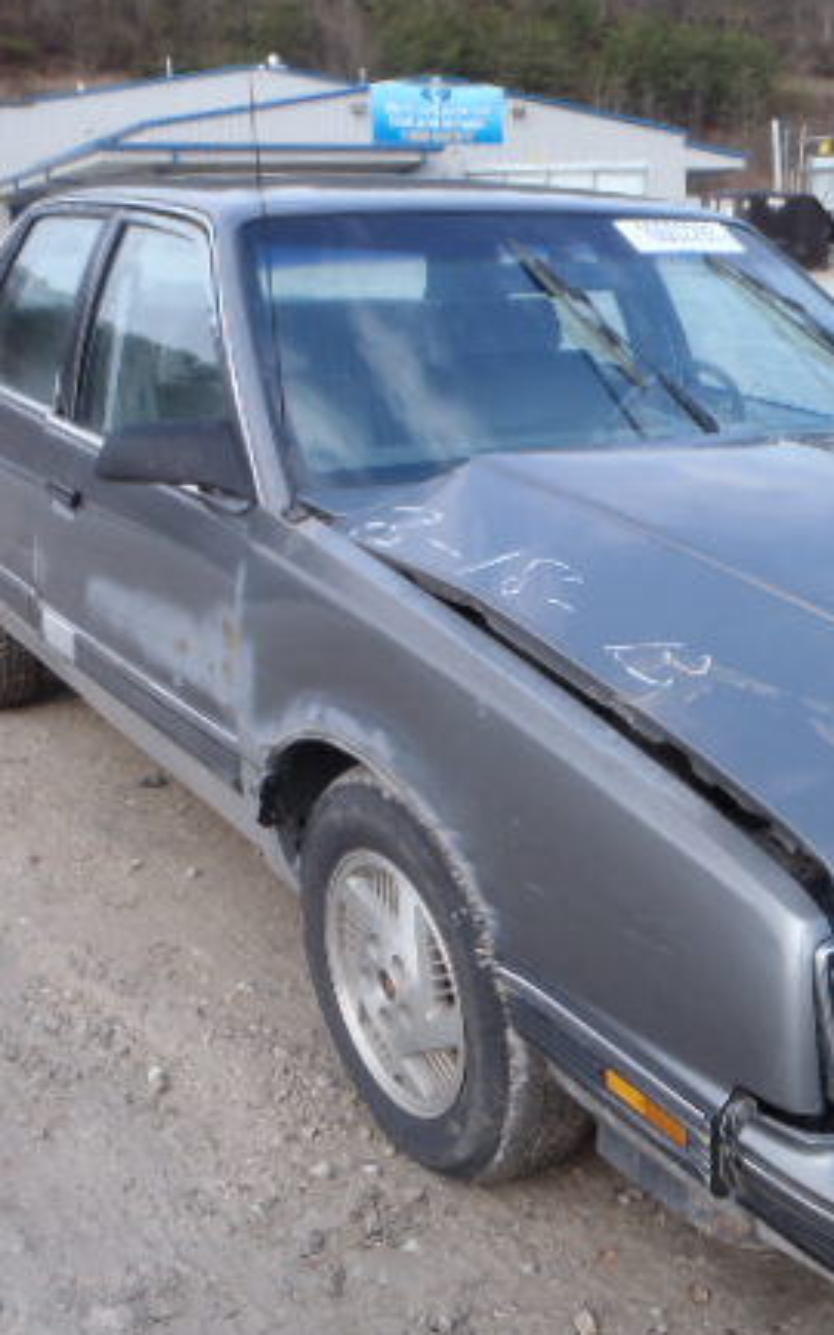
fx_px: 1600
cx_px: 667
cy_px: 732
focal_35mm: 44
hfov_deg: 28.6
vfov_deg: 45.2
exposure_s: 1/200
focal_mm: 5
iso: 80
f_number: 4.5
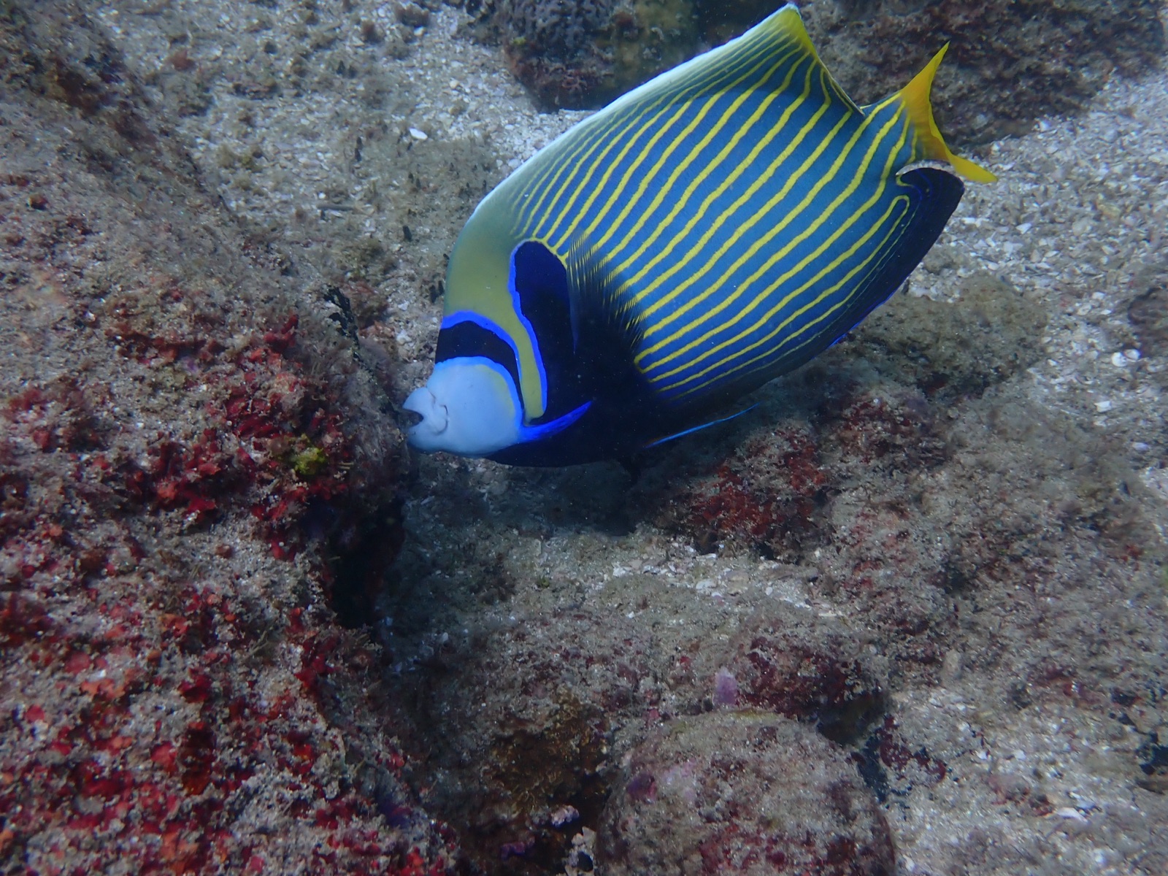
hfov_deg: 42.9
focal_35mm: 44
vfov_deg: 32.9
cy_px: 438
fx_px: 1485
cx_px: 584
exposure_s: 1/200
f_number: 4
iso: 100
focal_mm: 7.84
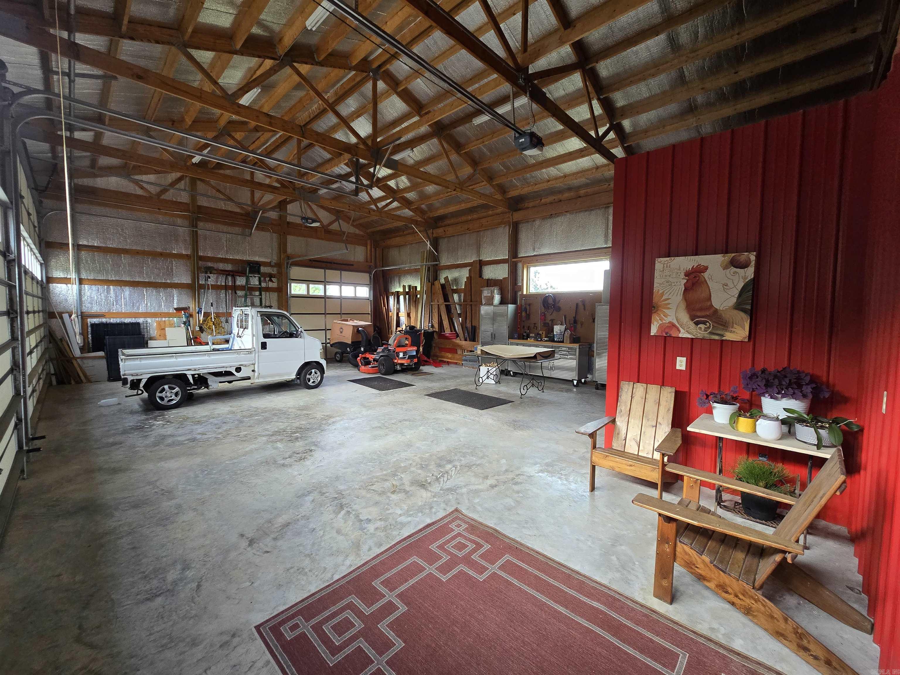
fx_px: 338
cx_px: 450
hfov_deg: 106.2
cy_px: 338
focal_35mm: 13
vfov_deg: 89.9
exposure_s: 1/60
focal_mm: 2.2
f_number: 2.2
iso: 200
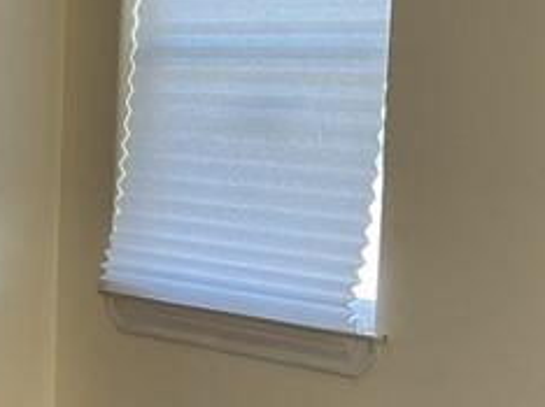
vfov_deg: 11.6
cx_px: -256
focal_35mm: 127
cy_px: 316
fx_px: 1997
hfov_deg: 14.5
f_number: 1.8
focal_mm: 3
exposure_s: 1/60
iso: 32
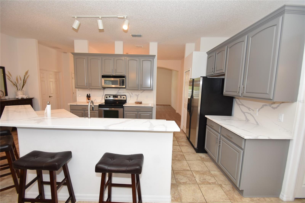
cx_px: 152
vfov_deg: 77.3
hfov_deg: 100.4
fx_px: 127
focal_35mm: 15
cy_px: 102
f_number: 4
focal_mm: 10
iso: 400
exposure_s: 1/60
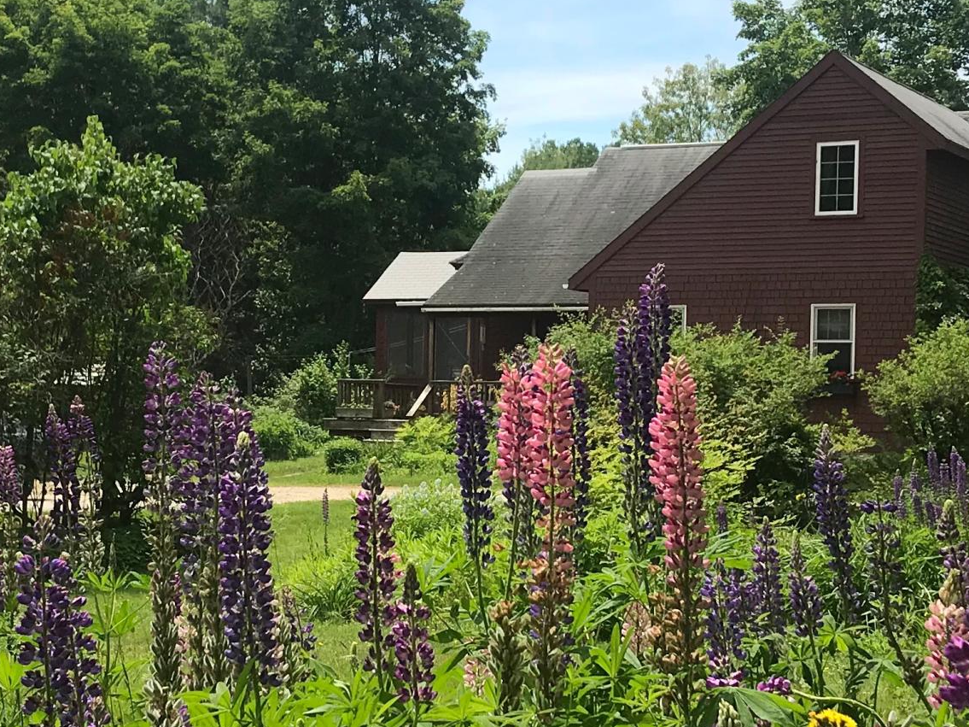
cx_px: 416
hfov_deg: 26.3
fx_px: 2071
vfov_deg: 19.9
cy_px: 436
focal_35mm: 74
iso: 20
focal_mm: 3.99
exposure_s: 1/2907
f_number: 1.8
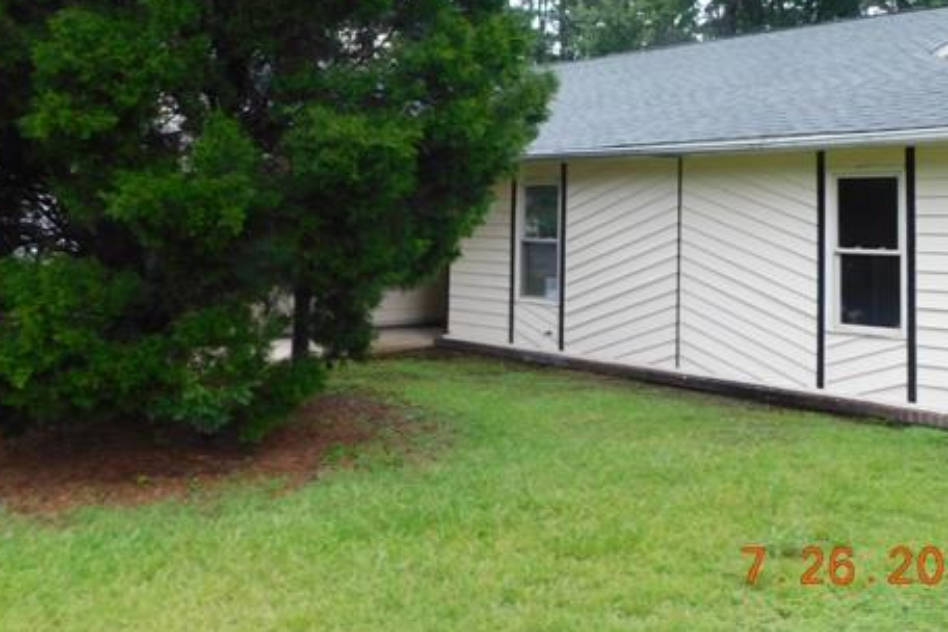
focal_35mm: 36
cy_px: 142
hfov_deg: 52.6
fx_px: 948
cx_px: 585
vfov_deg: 35.9
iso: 160
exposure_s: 1/30
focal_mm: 4
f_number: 3
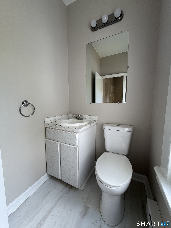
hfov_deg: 85.7
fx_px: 92
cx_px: 86
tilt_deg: -5.0
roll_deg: +0.0
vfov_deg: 102.1
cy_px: 114
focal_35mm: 14
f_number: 2.2
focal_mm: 2.22
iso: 100
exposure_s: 1/120
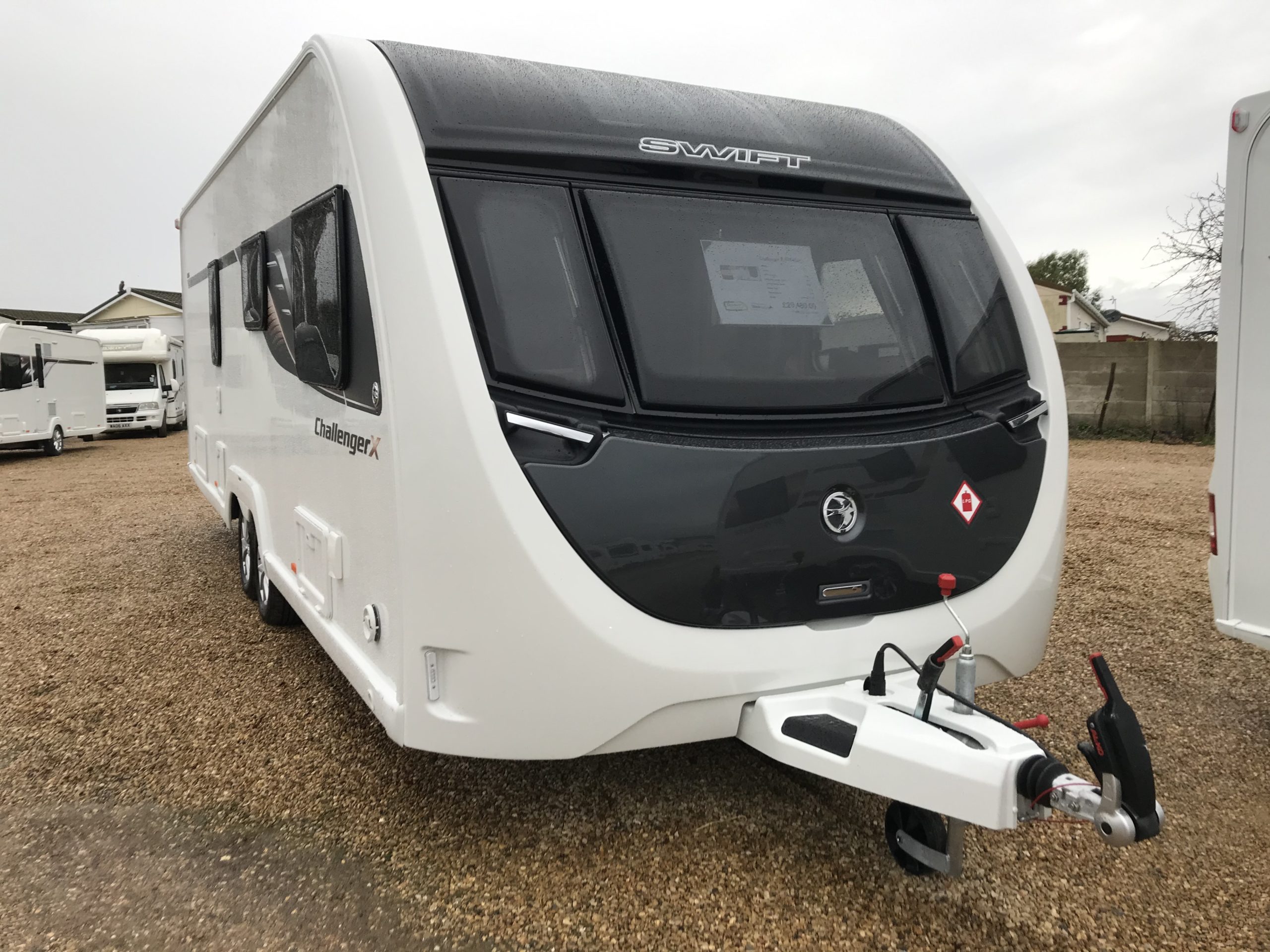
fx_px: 1027
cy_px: 476
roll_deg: -0.1
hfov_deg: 63.4
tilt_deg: -2.1
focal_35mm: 28
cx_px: 635
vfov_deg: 49.7
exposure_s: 1/187
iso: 20
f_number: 1.8
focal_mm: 3.99
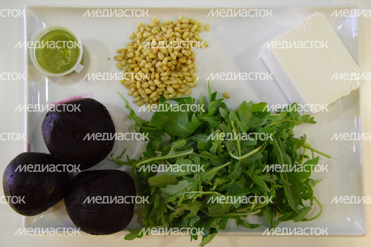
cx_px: 186
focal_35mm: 32
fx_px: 330
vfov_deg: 41.1
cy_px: 124
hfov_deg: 58.7
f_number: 5.6
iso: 2000
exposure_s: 1/80
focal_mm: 32
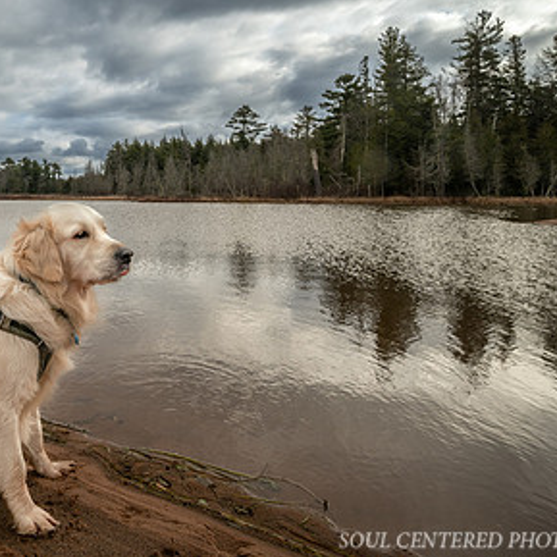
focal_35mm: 25
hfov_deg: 59.3
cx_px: 133
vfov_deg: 62.3
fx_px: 455
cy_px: 218
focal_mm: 14
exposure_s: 1/250
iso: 200
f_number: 8
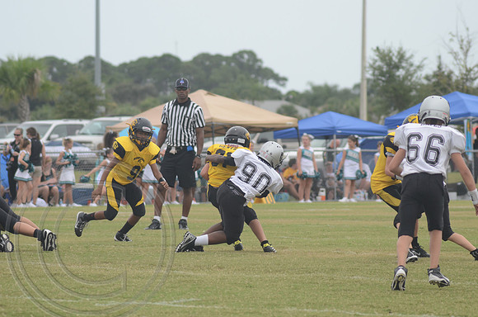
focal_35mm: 300
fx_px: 3975
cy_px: 158
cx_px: 239
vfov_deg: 4.6
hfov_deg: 6.9
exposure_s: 1/800
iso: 400
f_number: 5.6
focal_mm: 200
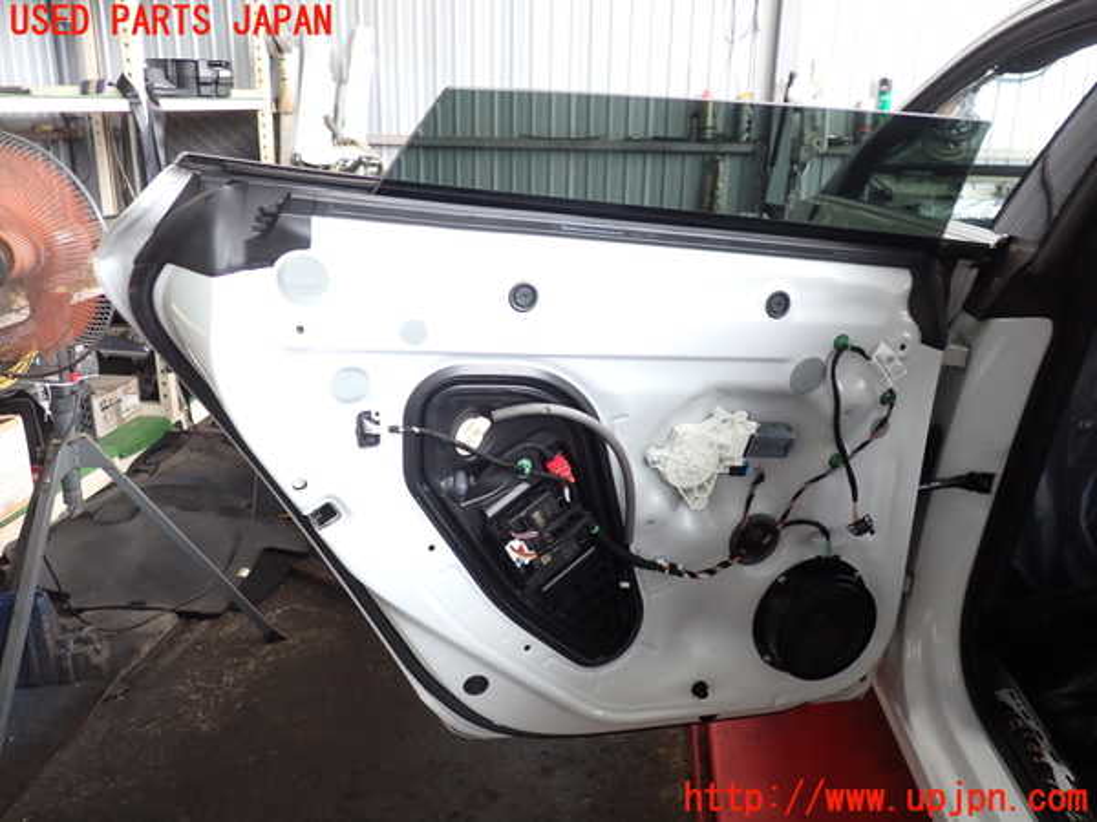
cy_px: 411
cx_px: 548
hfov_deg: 60.0
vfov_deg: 46.8
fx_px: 951
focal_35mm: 30
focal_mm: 5.4
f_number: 2.3
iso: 125
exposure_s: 1/60
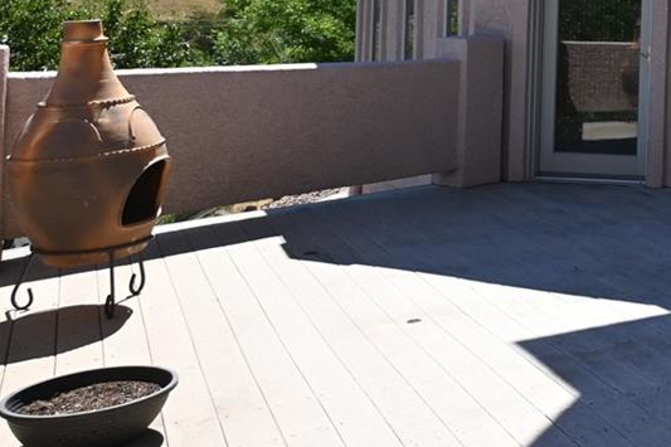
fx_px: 1006
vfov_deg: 23.8
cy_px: -11
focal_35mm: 54
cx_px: 865
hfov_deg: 29.8
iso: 250
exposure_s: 1/2000
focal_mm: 12
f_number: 3.5
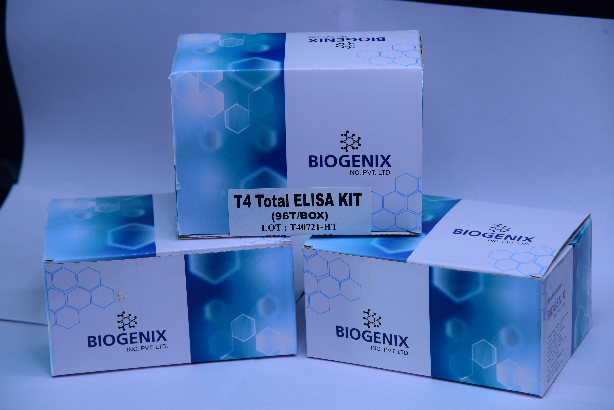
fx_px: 2047
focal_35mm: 120
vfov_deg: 11.4
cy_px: 205
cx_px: 307
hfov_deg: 17.1
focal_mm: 120
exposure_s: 1/160
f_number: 5.6
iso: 320
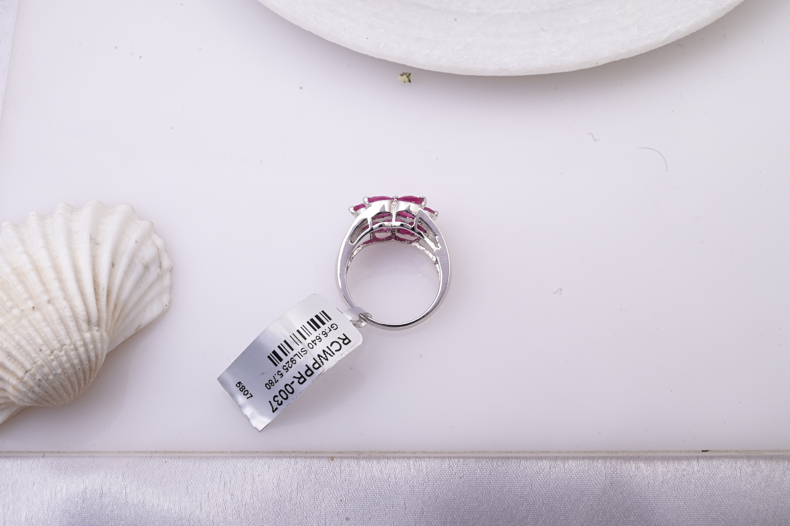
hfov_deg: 28.9
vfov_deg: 19.4
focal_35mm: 70
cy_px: 263
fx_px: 1535
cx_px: 395
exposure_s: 1/80
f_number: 20
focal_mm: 70
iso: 640
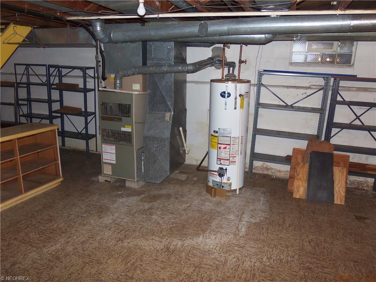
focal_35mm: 26
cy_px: 141
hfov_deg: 67.3
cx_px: 188
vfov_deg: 53.1
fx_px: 282
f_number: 3.2
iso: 125
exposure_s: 1/40
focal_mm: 4.7
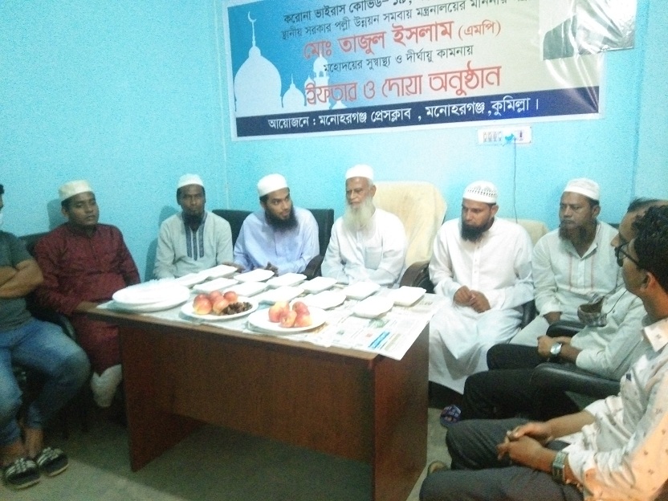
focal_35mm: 30
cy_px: 250
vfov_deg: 46.8
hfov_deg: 60.0
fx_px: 579
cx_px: 334
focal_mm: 3.65
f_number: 2.2
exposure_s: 1/14
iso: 1619
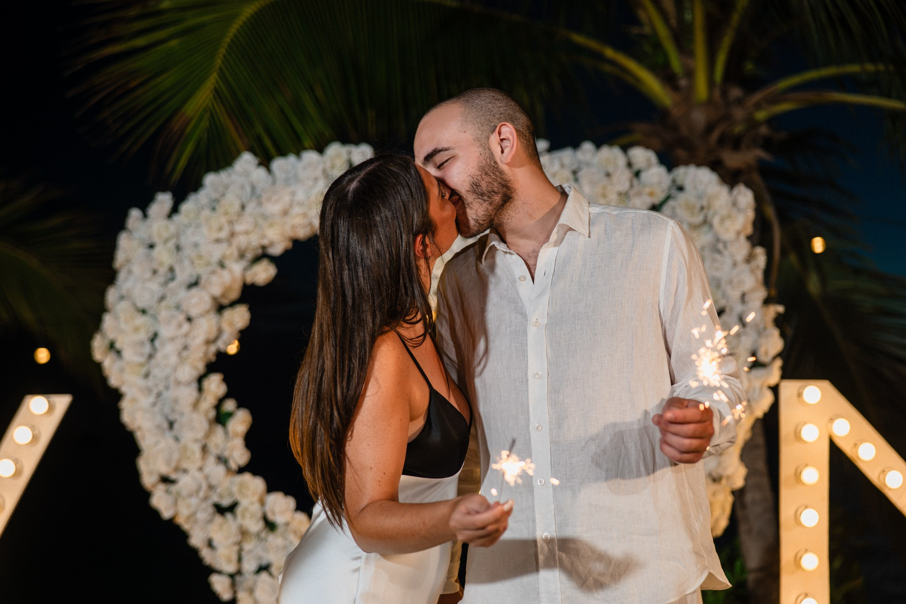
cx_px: 453
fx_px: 1258
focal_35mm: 50
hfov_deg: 39.6
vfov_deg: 27.0
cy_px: 302
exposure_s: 1/200
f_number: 2.2
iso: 2000
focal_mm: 50
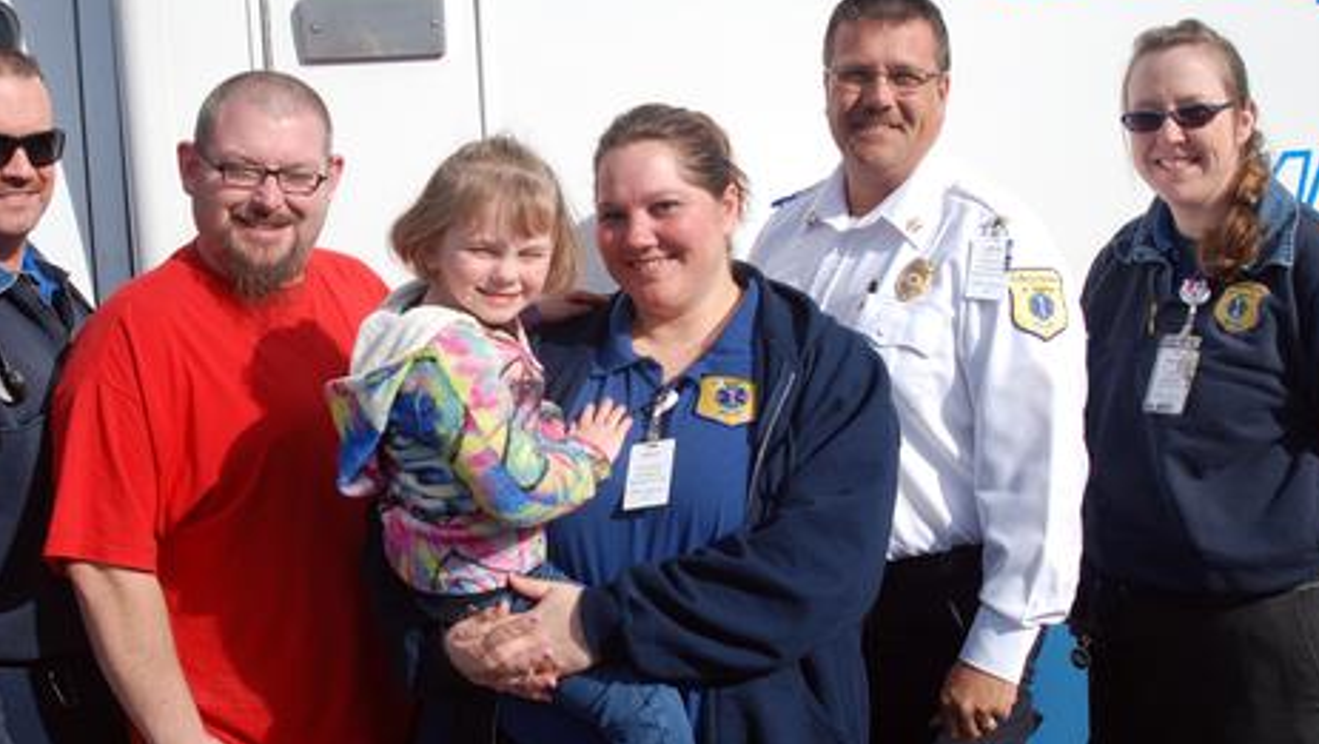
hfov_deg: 39.1
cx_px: 575
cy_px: 410
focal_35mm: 53
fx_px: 1855
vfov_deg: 22.7
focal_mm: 26
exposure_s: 1/250
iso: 100
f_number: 8
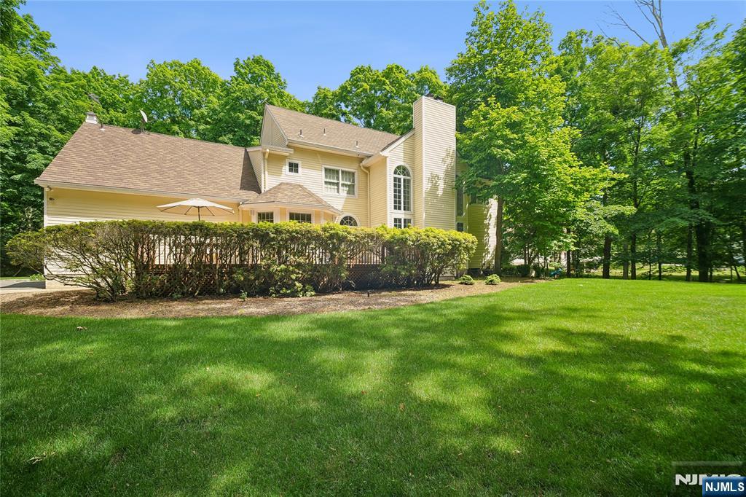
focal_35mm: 24
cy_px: 248
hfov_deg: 73.8
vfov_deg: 53.1
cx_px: 373
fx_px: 497
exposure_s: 1/160
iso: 640
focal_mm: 24
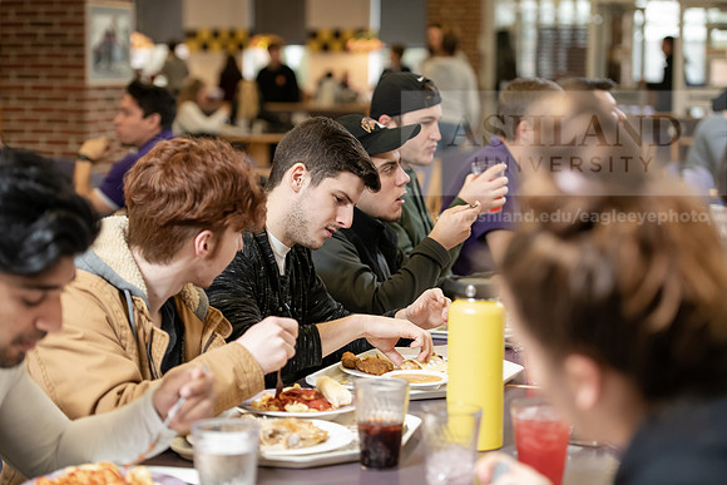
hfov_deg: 23.9
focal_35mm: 85
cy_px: 242
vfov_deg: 16.1
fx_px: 1717
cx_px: 364
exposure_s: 1/200
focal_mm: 85
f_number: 3.2
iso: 1600
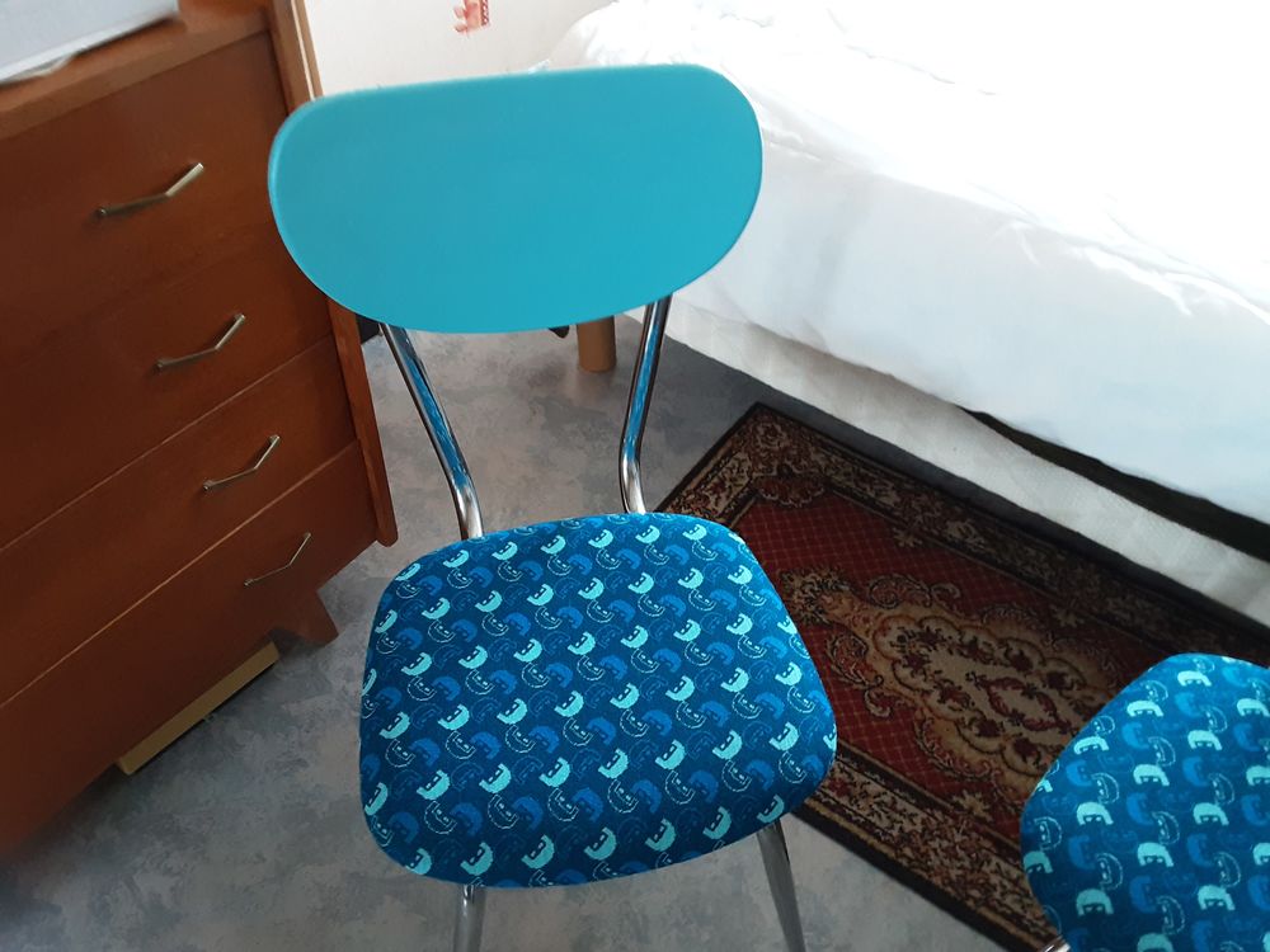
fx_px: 1027
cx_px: 635
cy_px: 476
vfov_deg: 49.7
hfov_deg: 63.4
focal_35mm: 28
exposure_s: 1/25
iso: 160
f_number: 1.9
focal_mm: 2.9
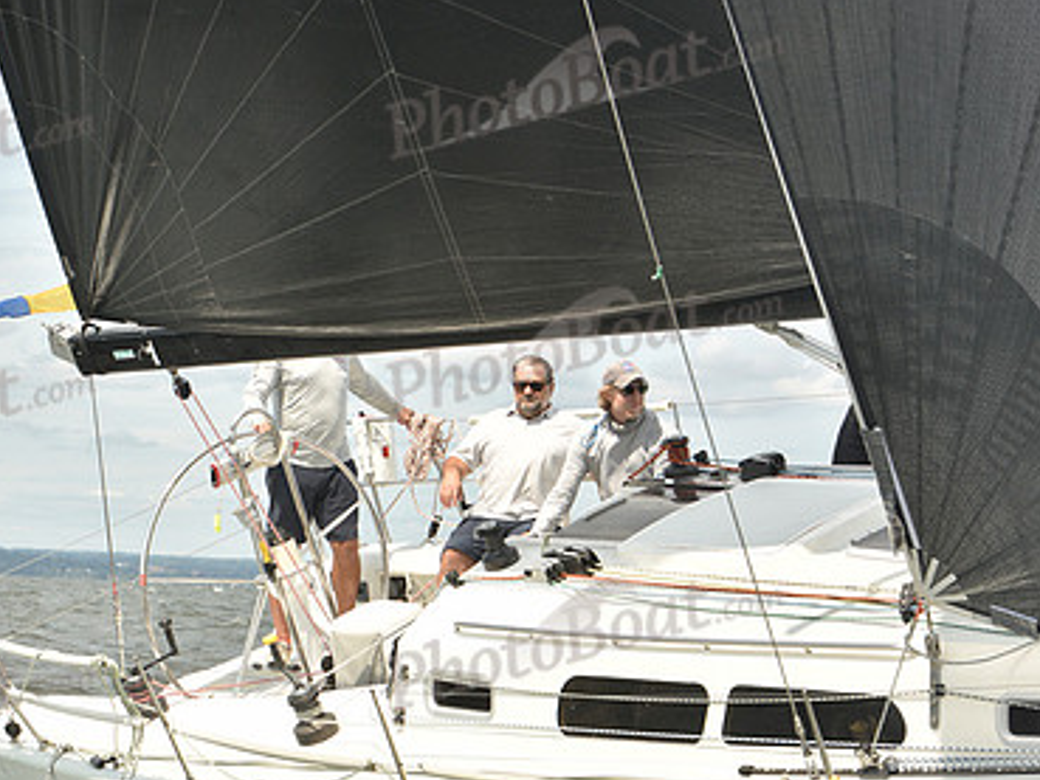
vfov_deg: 10.9
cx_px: 242
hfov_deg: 14.4
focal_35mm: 136
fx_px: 4087
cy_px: 531
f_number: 7.1
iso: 250
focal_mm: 90
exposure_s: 1/800
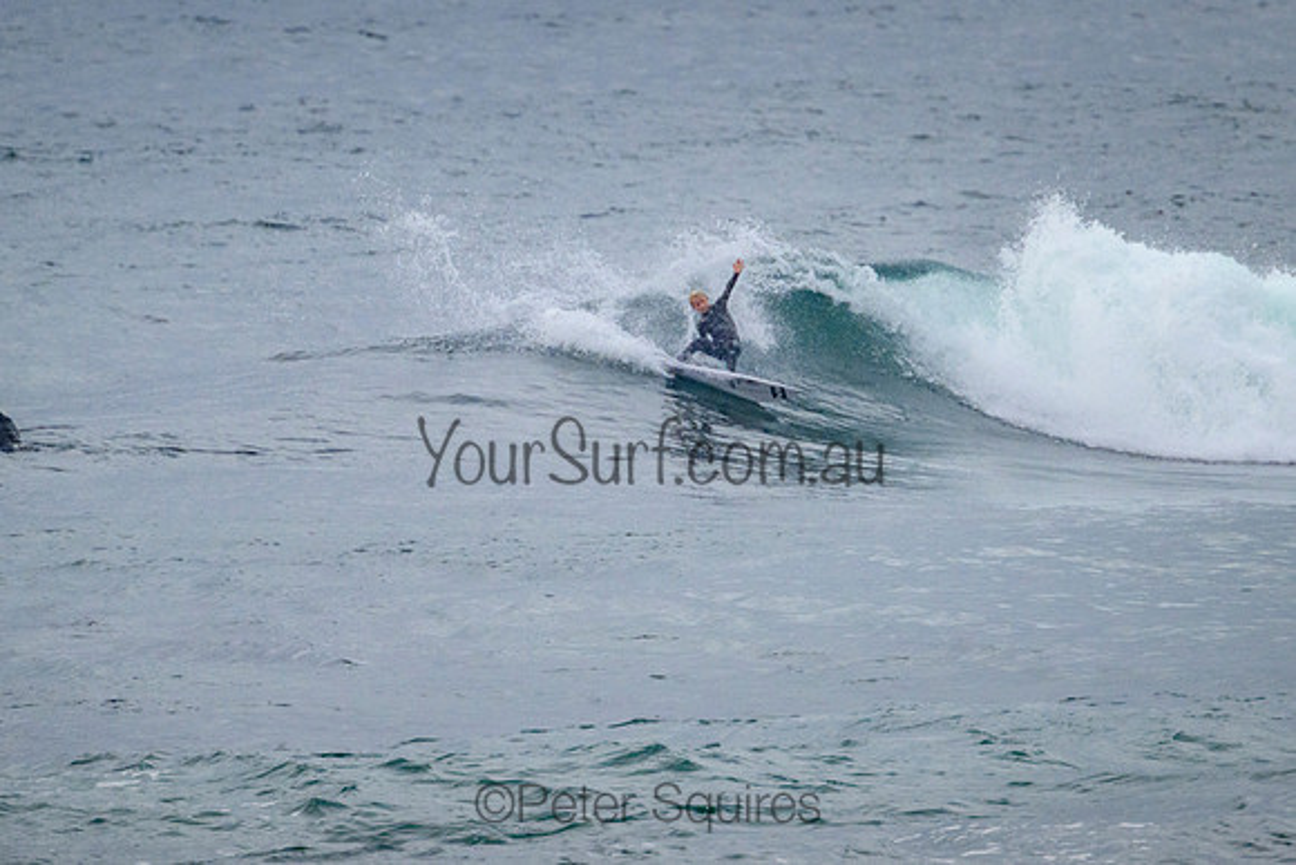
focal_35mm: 1100
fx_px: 39596
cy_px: 361
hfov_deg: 1.9
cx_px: 704
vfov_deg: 1.3
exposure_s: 1/2000
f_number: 11
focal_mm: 800
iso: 1800
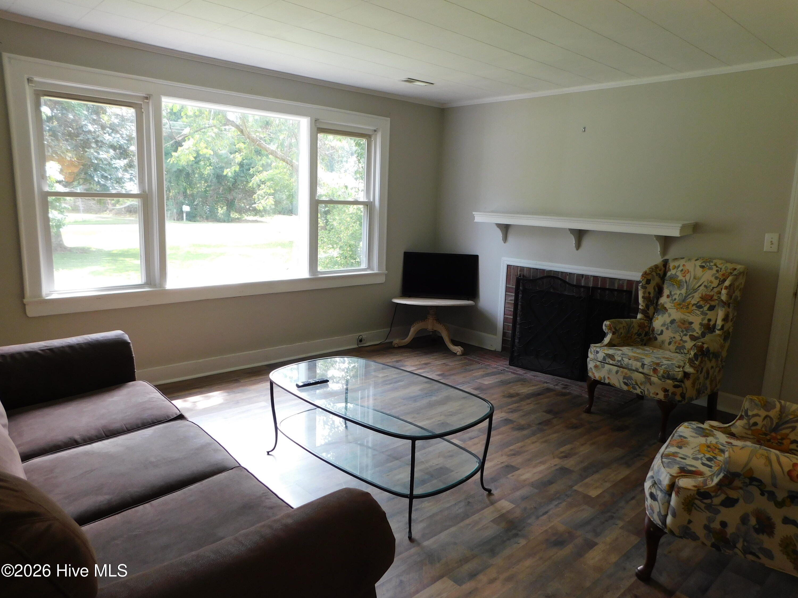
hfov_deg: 71.6
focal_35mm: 24
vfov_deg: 56.8
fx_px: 553
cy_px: 299
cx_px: 399
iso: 125
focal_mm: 4.1
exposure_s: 1/60
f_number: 3
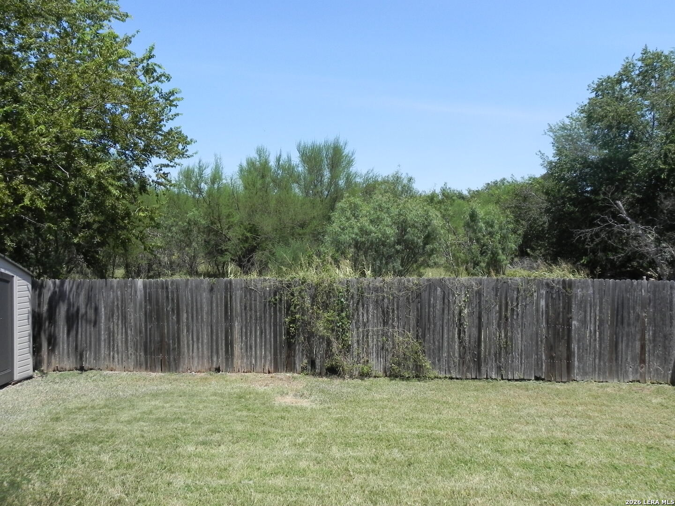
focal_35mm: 26
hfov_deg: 67.3
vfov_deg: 53.1
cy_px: 253
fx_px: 507
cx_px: 338
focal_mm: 4.6
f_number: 7.1
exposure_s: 1/376
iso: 160
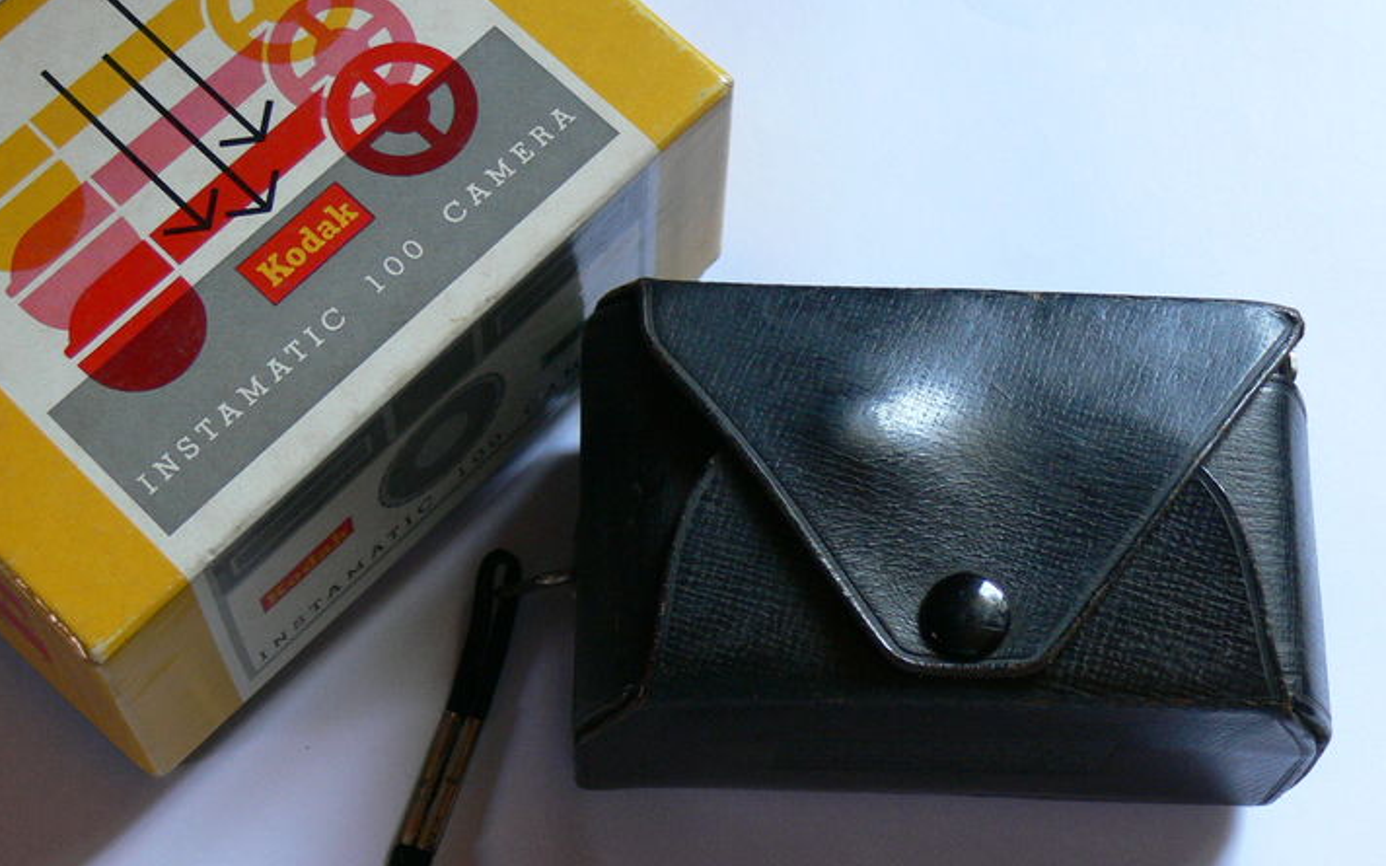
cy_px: 397
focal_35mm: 73
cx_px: 615
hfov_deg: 28.2
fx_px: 2757
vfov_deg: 17.9
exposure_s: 1/30
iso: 125
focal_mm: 9.6
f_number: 3.2
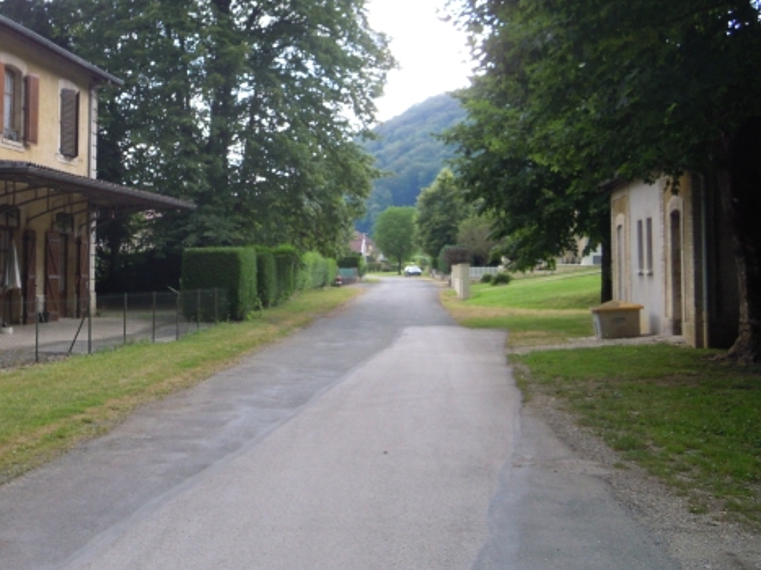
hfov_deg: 38.7
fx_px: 1055
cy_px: 233
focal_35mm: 48
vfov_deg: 30.2
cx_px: 196
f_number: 2.7
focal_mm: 5
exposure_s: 1/125
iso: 100
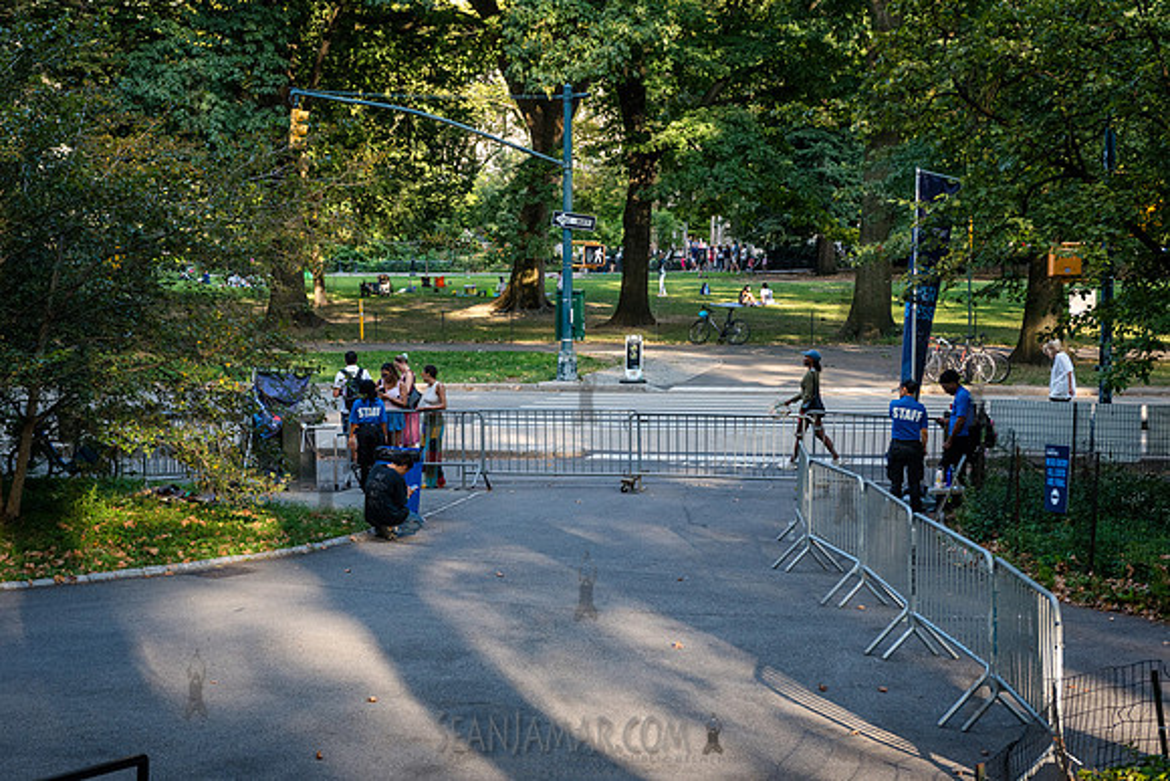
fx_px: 1903
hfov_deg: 34.2
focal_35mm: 59
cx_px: 585
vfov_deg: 23.2
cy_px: 390
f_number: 4
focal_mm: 58
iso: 1000
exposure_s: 1/800
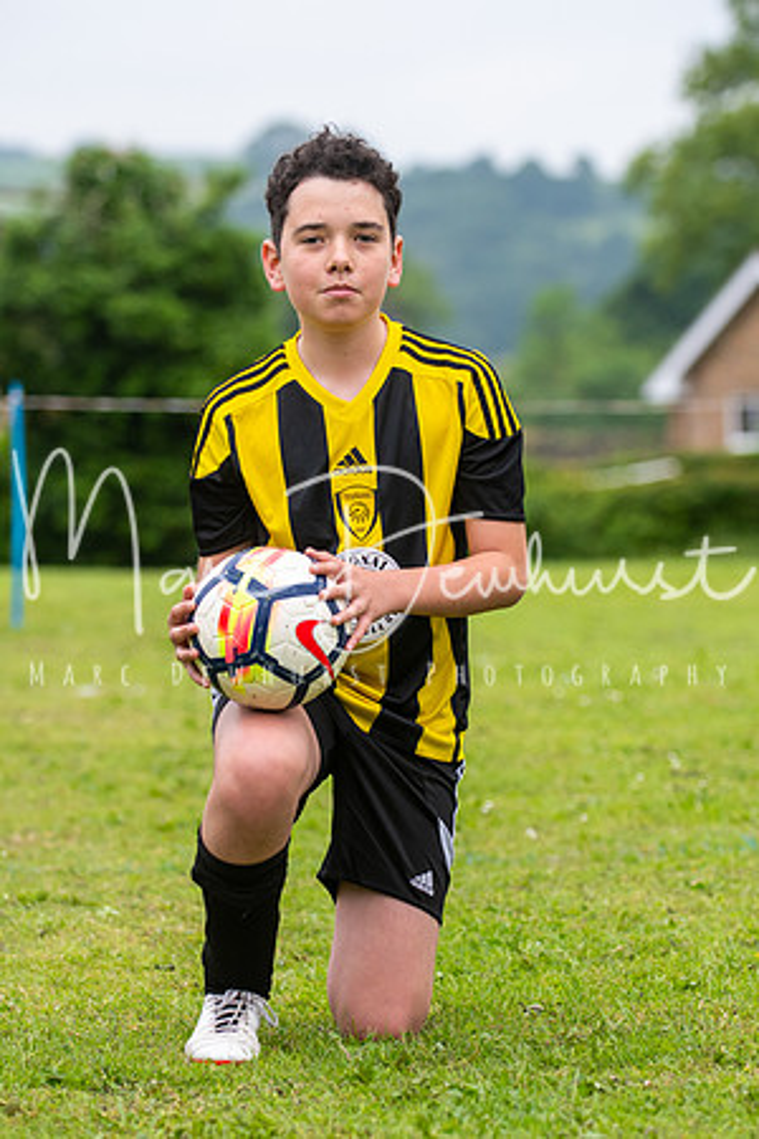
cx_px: 380
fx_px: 5218
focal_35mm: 165
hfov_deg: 8.3
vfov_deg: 12.5
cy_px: 570
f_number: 4.5
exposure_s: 1/1000
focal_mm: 110
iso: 640
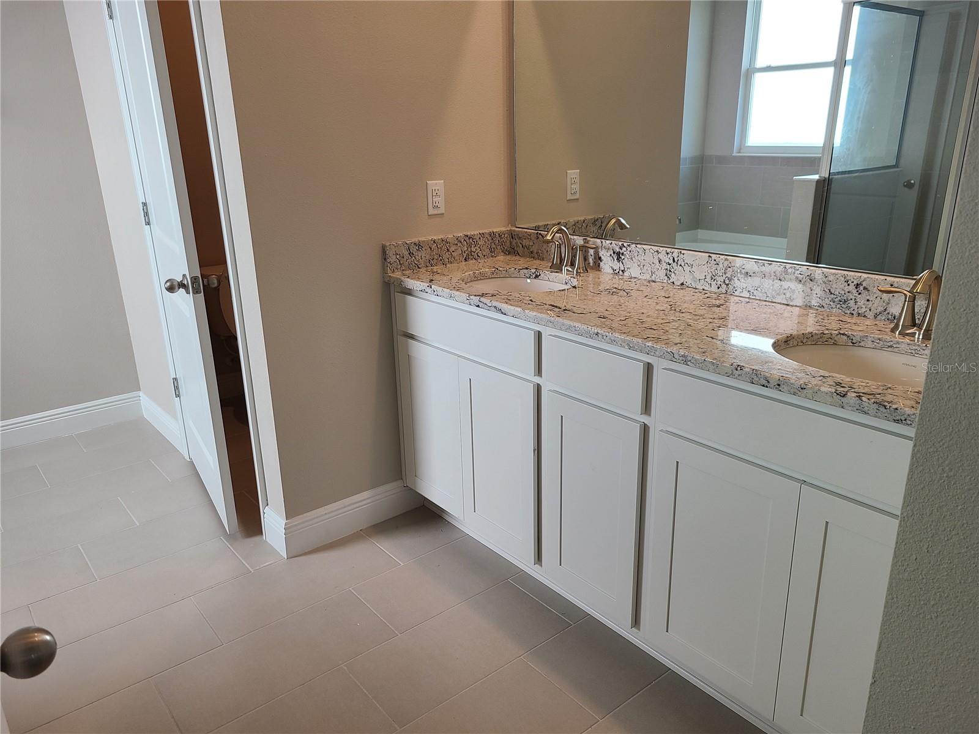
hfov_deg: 67.3
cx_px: 490
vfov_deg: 53.1
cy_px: 367
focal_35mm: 26
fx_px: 735
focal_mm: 5.4
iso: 64
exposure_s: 1/120
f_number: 1.8
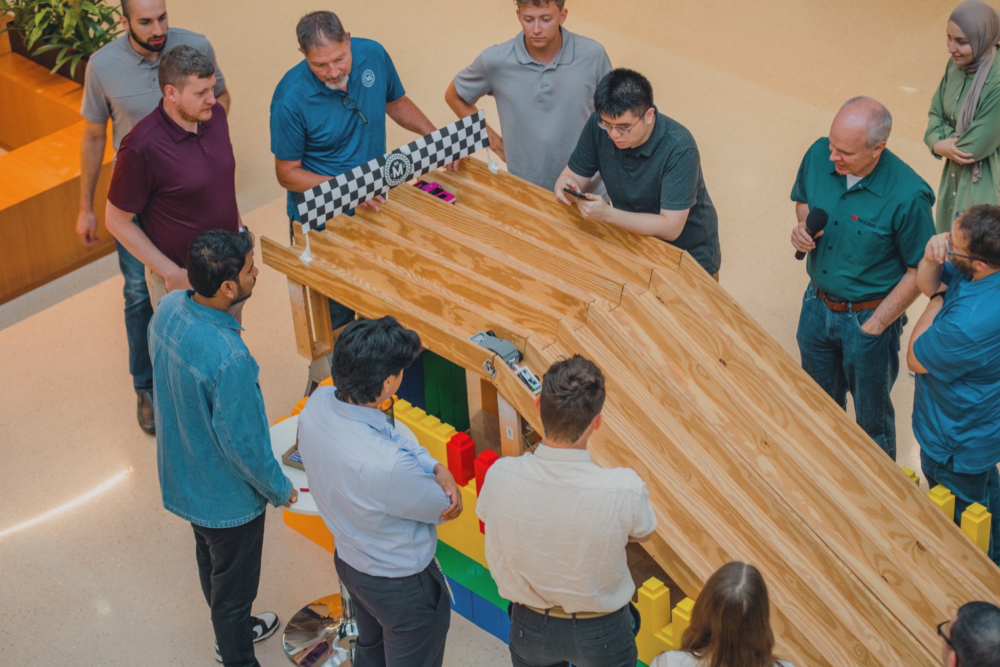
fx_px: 2278
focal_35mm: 82
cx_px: 490
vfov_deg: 16.7
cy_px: 341
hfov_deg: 24.8
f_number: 2.8
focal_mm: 78
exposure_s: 1/60
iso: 800
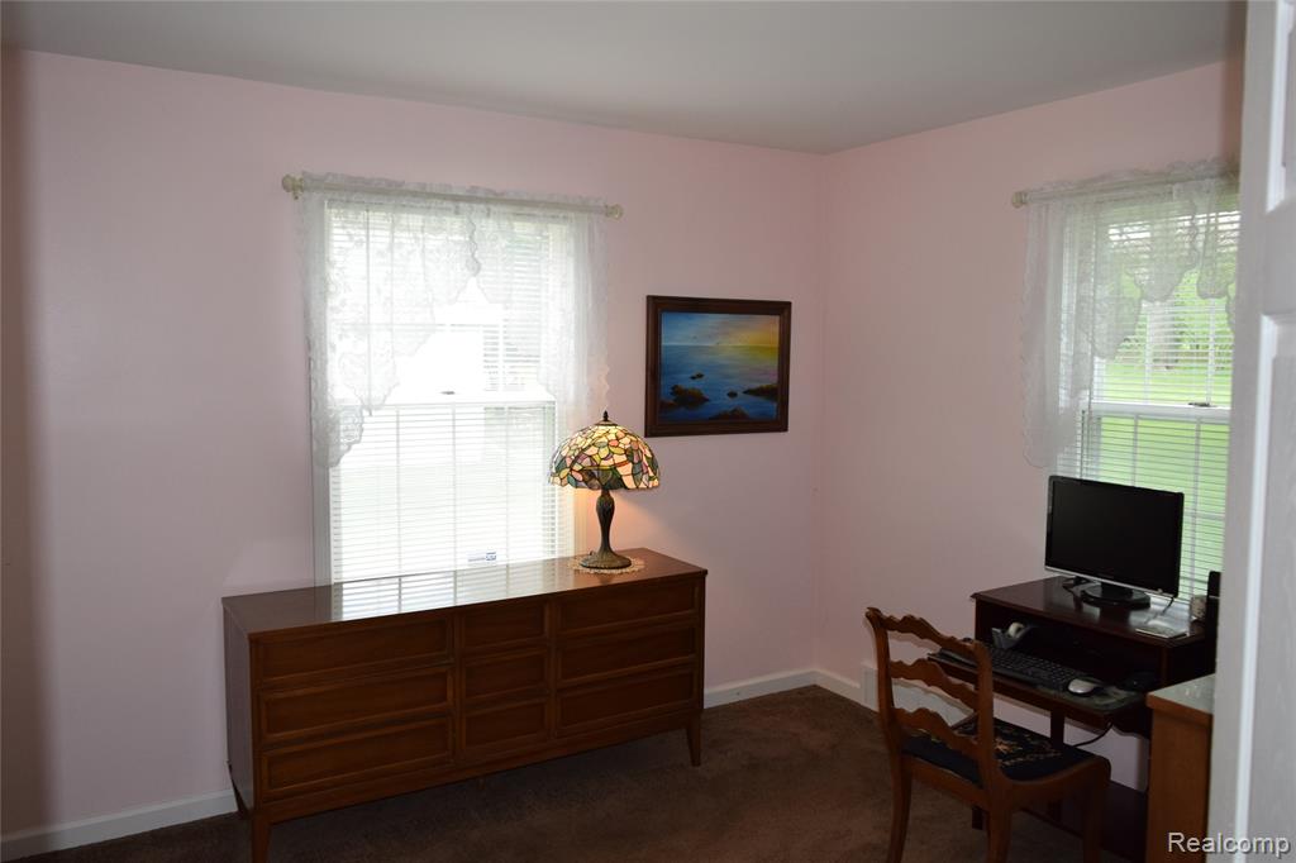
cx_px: 648
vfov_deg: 47.9
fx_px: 972
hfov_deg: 67.4
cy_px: 432
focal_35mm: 27
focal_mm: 18
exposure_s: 1/125
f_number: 5.6
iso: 800
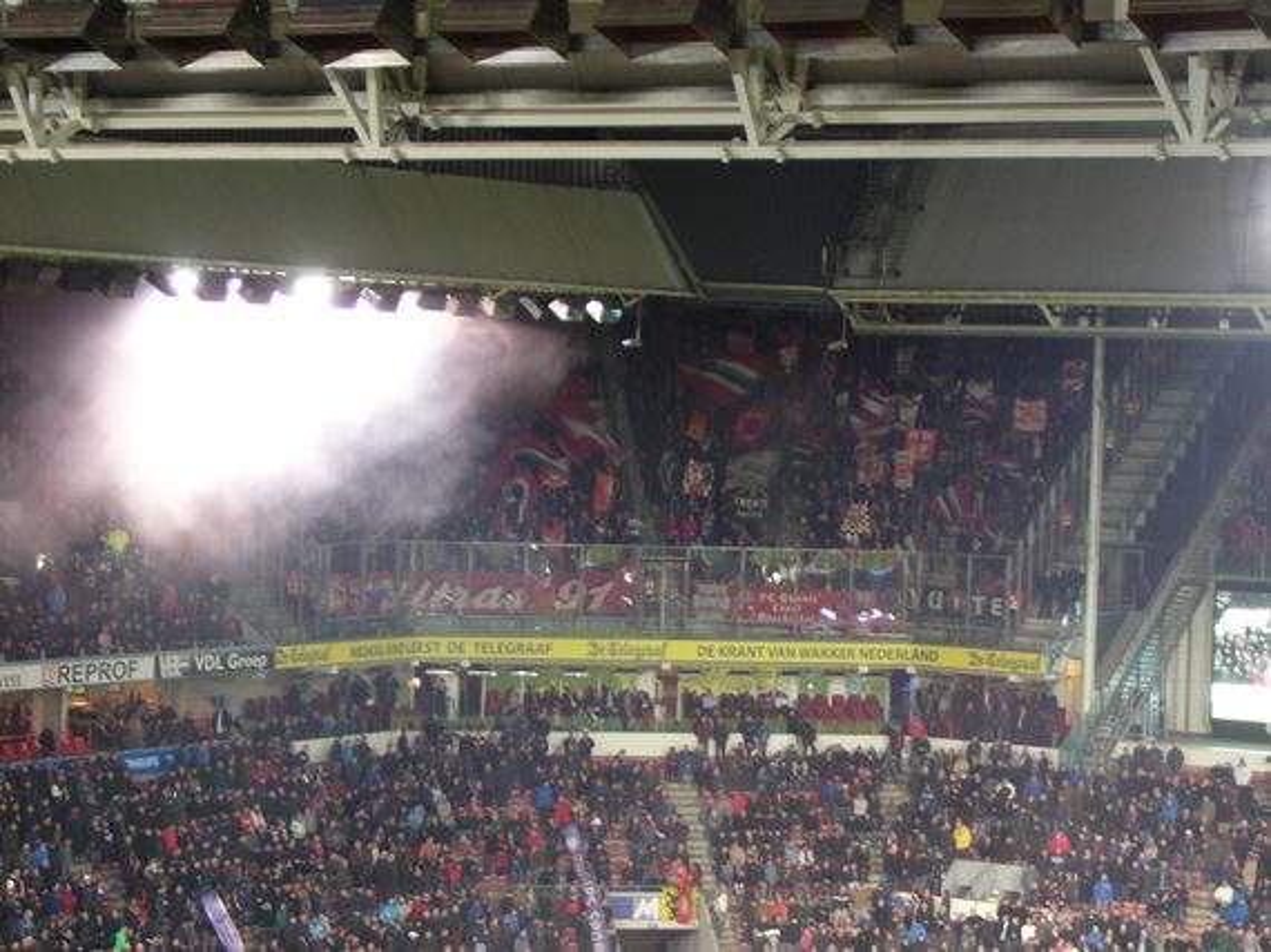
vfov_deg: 14.1
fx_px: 3854
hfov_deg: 18.7
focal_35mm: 105
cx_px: 636
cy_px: 476
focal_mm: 17.4
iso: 200
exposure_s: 1/8
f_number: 4.9
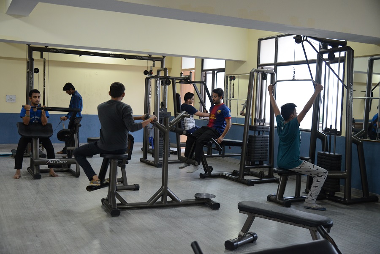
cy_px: 127
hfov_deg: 50.7
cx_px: 190
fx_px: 401
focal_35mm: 38
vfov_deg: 35.1
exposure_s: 1/30
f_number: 4.8
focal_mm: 38
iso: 1600
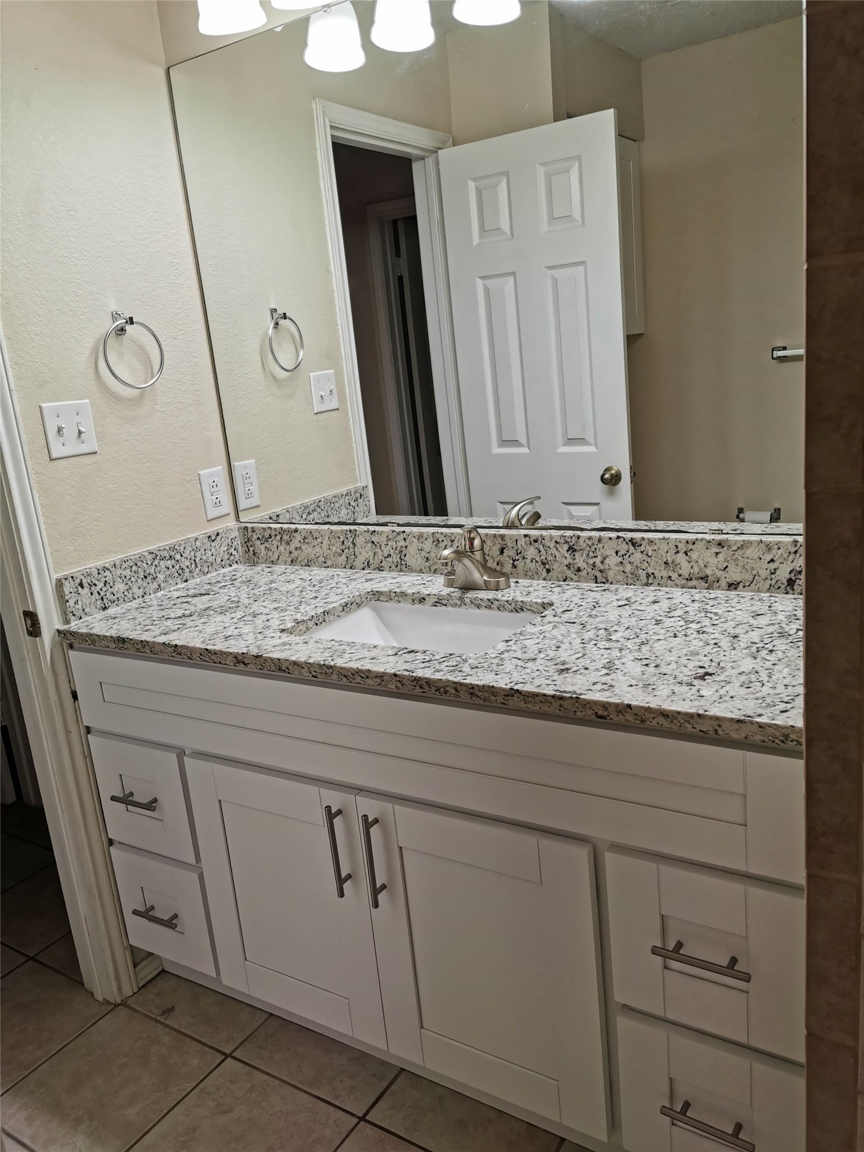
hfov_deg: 51.4
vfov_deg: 65.3
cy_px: 576
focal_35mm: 27
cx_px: 432
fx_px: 899
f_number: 1.6
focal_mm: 5.56
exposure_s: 1/120
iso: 50
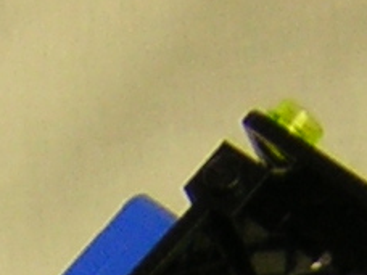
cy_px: 921
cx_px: -68
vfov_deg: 3.5
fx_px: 4315
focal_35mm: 407
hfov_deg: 4.9
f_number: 3.3
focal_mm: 7.6
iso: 50
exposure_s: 1/6.3
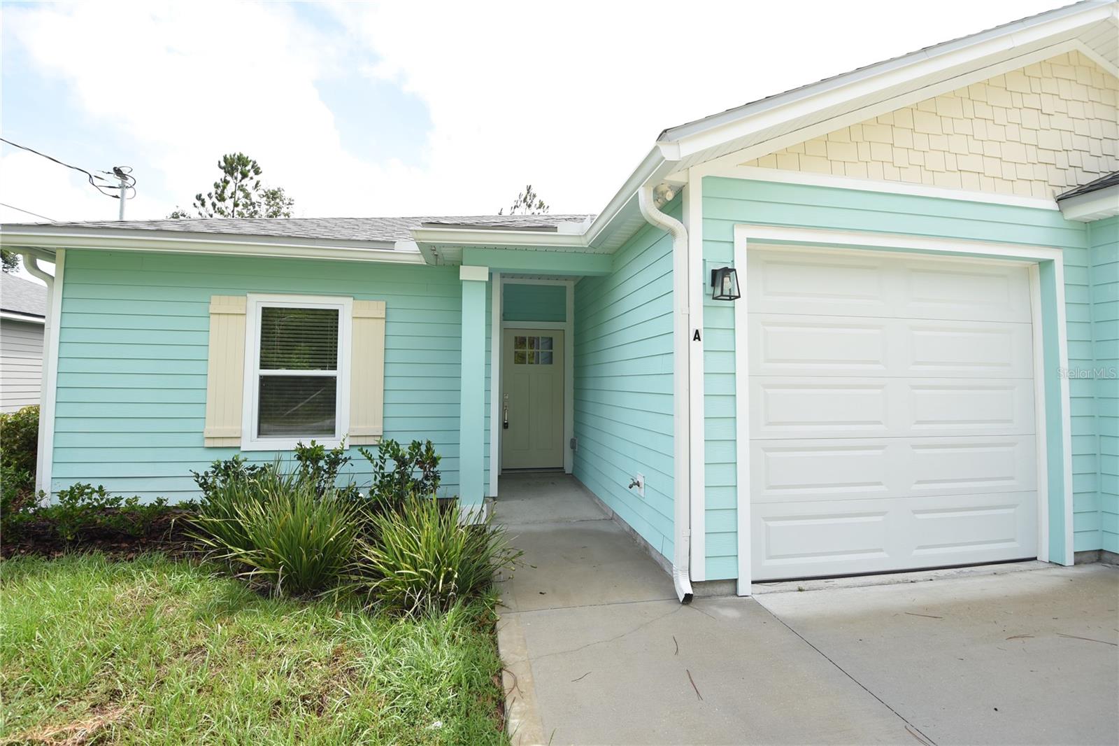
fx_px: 466
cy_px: 373
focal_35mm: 15
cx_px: 560
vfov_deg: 77.3
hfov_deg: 100.4
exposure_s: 1/125
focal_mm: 10
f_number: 5.6
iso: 100
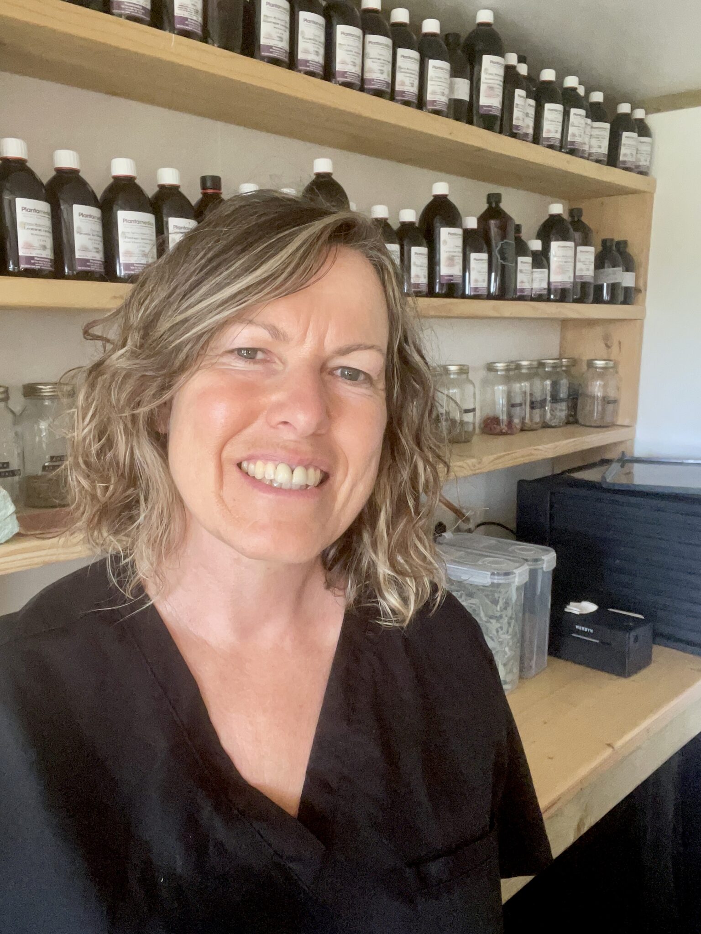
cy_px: 467
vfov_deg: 60.0
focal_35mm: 30
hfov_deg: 46.8
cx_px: 350
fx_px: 810
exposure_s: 1/60
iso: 200
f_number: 2.2
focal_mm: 2.71
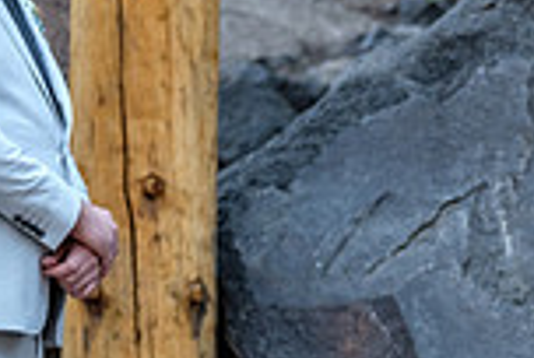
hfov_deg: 6.4
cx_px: 745
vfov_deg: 4.3
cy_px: 205
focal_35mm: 320
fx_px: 4756
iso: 640
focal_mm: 56.3
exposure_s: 1/100
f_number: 2.8
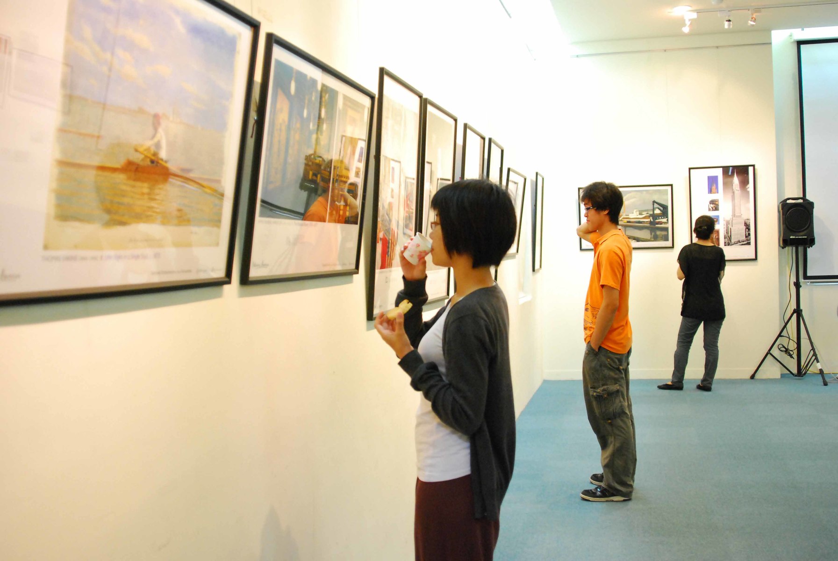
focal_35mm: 36
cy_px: 280
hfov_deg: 53.1
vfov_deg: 37.0
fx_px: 839
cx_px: 419
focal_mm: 24
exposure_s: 1/60
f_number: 3.2
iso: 1250
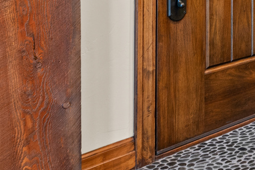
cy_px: -99
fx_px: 561
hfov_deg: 18.6
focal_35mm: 79
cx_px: 485
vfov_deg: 15.6
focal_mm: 17.5
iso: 400
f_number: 7.1
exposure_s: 1/1.67
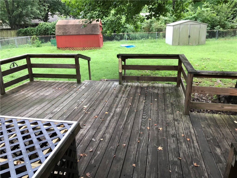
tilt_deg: -18.7
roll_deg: +0.4
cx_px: 118
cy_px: 89
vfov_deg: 49.7
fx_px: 192
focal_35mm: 28
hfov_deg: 63.4
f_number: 1.8
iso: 25
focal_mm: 3.99
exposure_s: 1/120
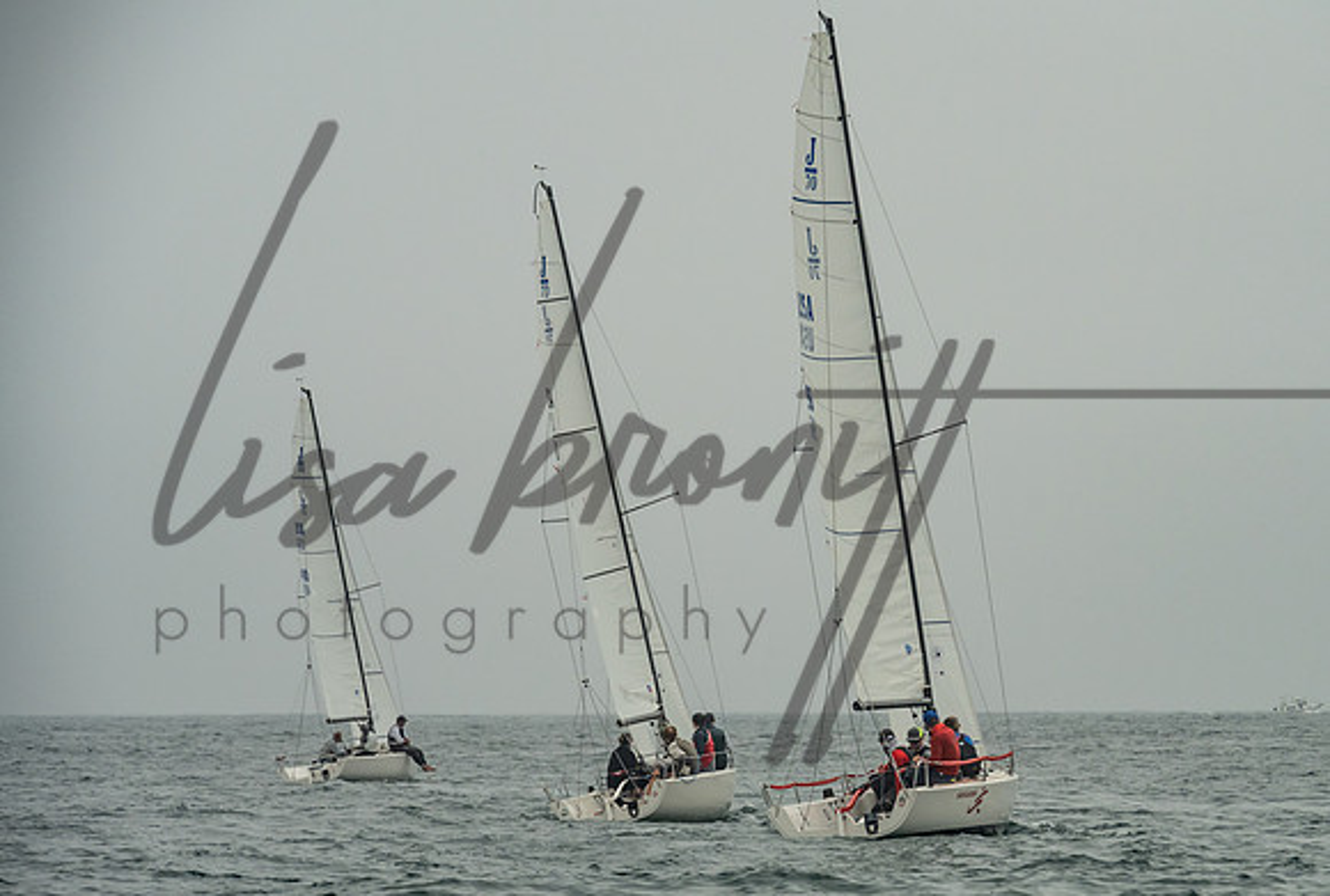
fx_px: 7624
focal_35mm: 206
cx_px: 773
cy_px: 510
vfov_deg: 6.7
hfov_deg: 10.0
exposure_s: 1/2500
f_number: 9
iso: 800
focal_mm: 175
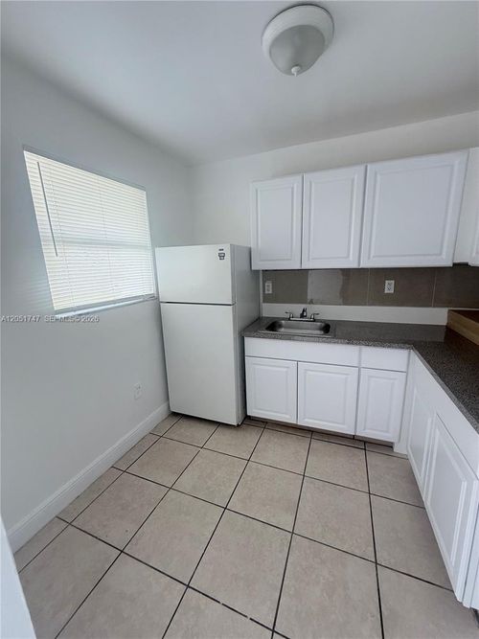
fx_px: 258
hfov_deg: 85.7
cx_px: 240
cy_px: 320
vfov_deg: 102.1
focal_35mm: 14
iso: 200
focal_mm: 2.22
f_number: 2.2
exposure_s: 1/99
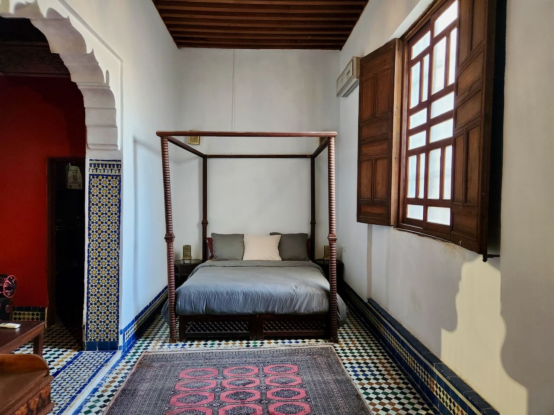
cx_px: 277
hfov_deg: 73.9
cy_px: 208
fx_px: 368
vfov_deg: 58.9
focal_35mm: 23
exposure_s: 1/100
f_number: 1.8
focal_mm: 5.4
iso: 800
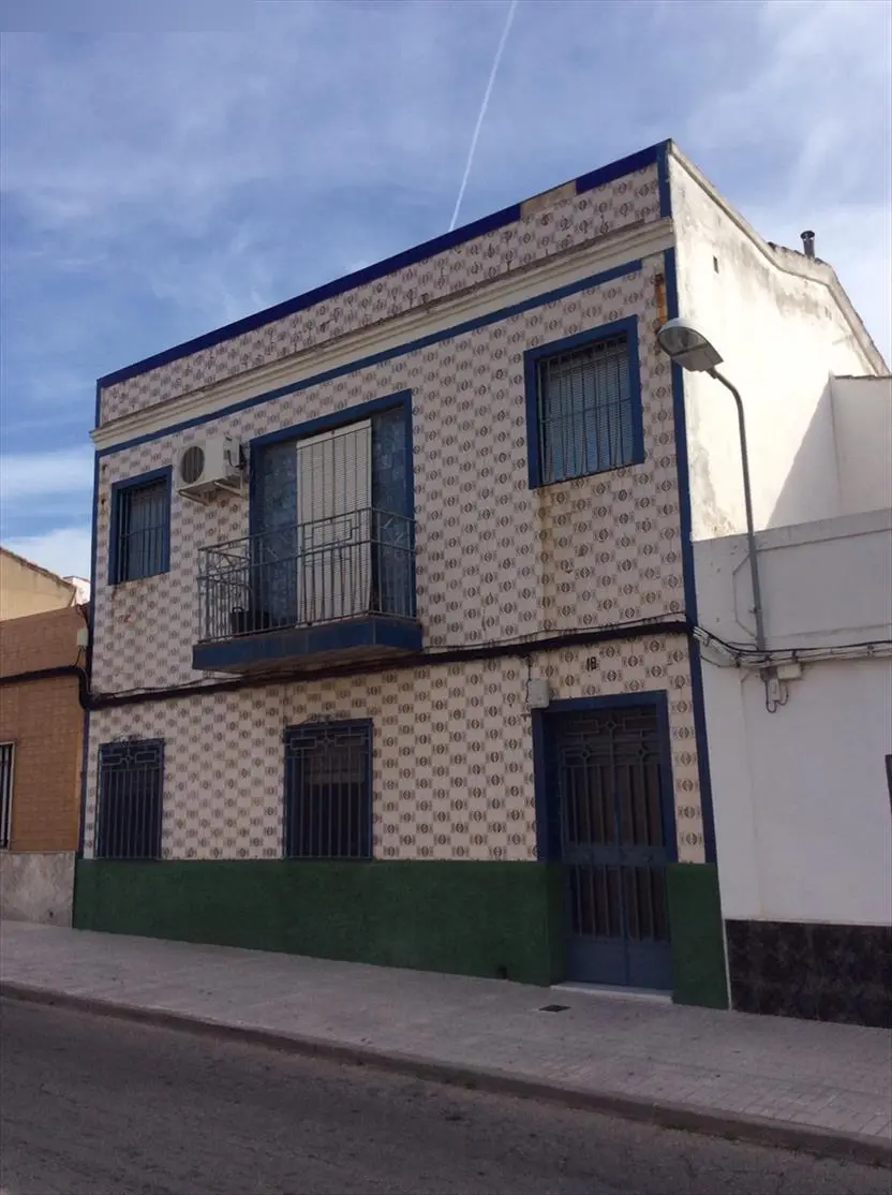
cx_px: 446
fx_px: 1102
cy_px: 598
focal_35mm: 32
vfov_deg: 56.9
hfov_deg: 44.1
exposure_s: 1/1684
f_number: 2.4
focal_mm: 3.3
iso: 32
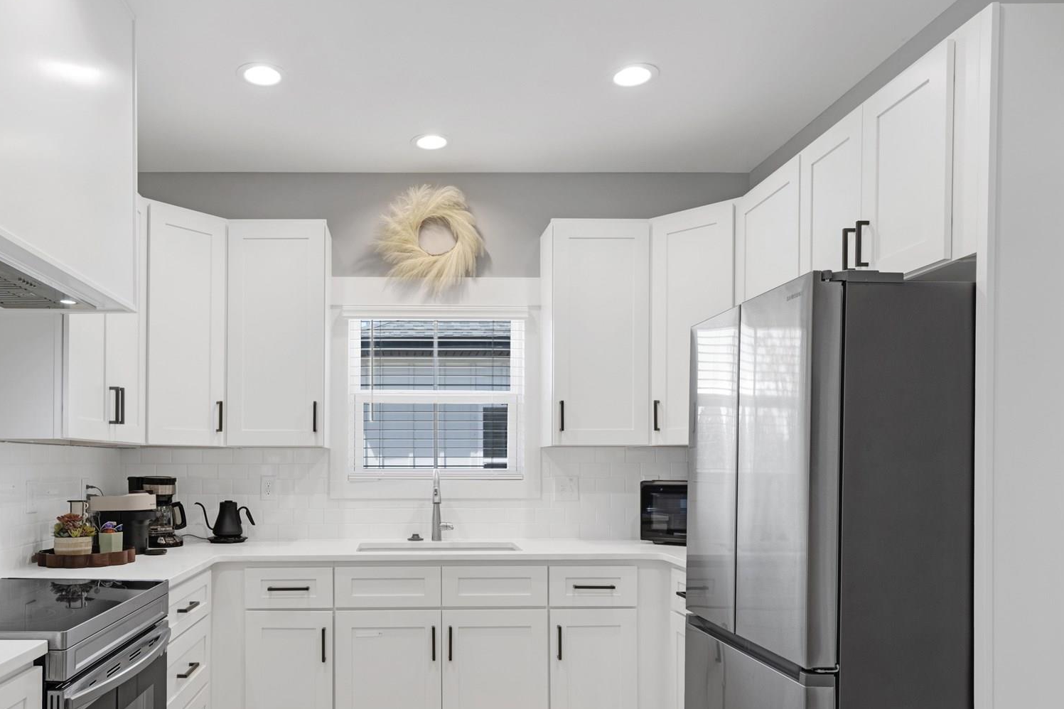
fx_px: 768
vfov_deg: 49.0
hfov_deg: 68.5
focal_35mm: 26
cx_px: 413
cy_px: 453
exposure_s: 1/15
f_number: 11
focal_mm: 19
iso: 400
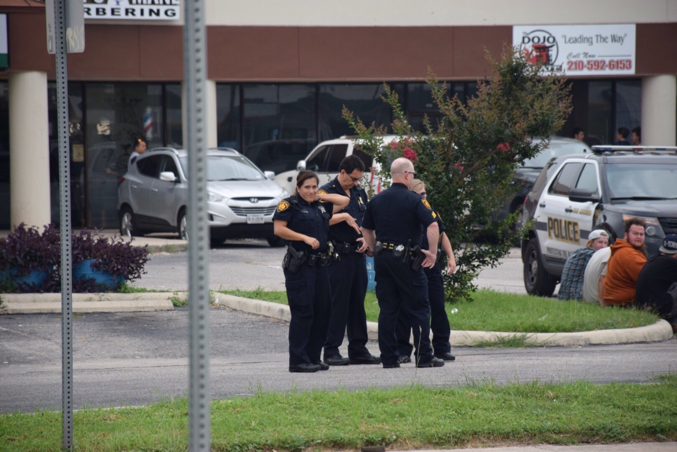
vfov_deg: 6.5
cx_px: 338
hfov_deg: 9.8
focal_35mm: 210
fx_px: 3950
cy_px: 226
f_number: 5.6
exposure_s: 1/1000
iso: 560
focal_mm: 140
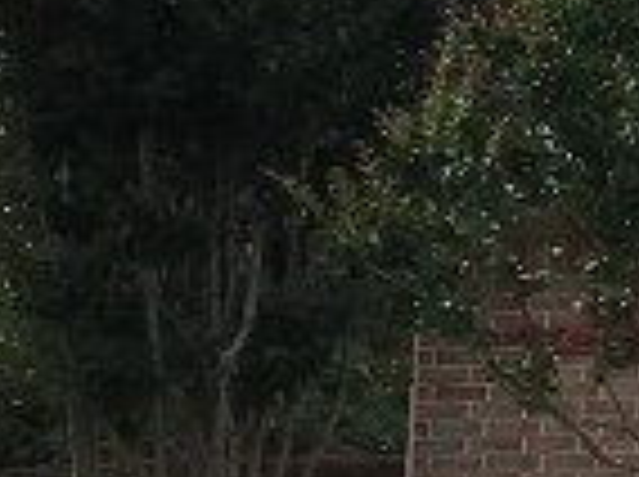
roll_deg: +0.1
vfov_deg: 7.3
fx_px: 3723
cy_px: 324
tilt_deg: +9.4
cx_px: 2124
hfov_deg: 8.0
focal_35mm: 202
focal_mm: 3.99
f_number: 1.8
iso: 20
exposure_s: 1/3195
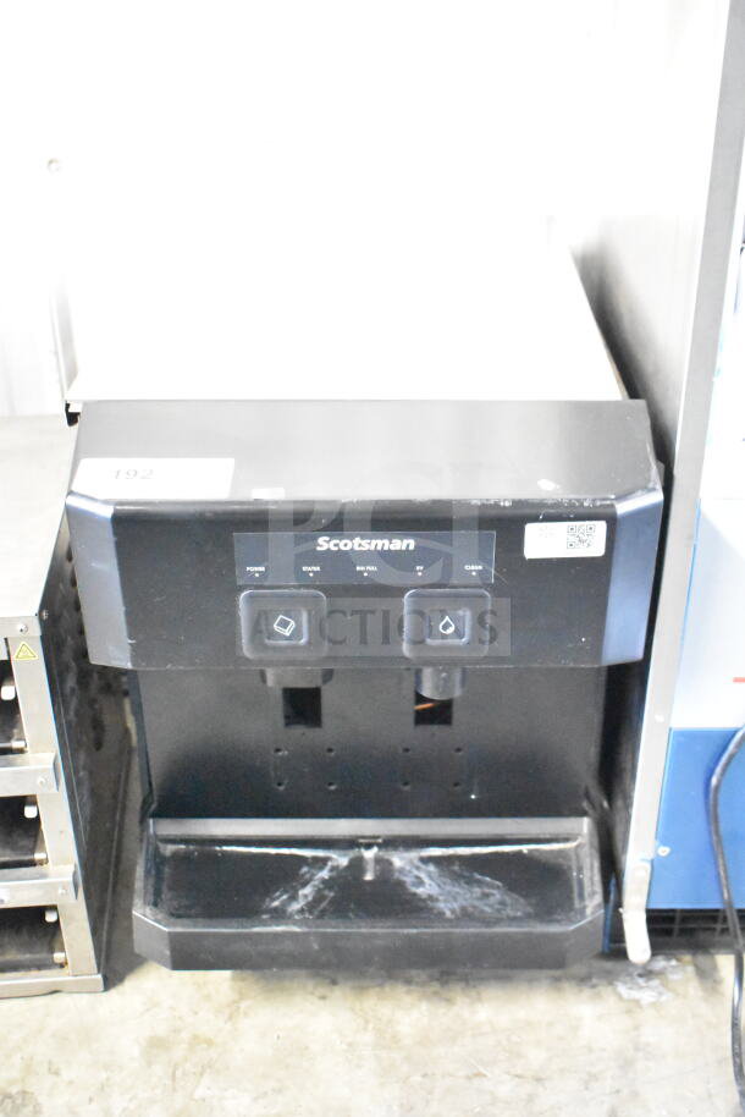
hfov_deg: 33.0
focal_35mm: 40
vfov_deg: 47.9
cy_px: 558
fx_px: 1256
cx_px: 372
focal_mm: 27
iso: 25600
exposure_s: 1/25
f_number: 4
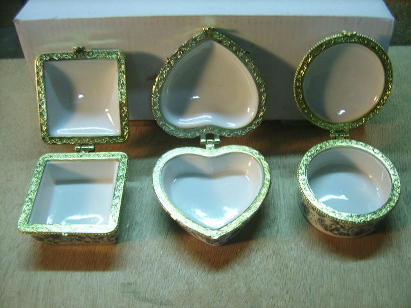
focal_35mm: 35
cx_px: 206
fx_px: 416
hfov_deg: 52.6
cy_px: 154
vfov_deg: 40.7
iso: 100
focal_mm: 5.95
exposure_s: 1/6
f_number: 2.8
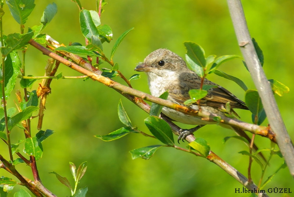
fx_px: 6130
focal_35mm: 750
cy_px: 98
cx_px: 147
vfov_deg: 1.8
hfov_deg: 2.7
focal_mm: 500
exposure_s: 1/200
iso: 100
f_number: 7.1
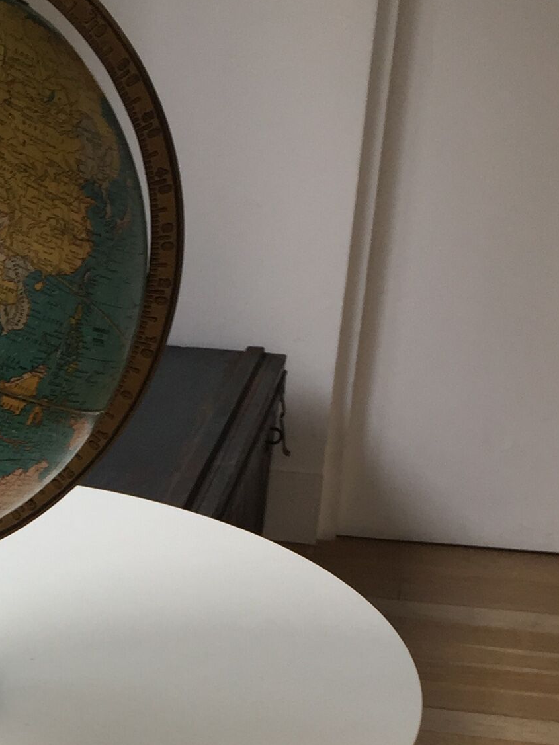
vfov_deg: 22.0
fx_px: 1809
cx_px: -94
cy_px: 816
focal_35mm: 84
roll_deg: -0.7
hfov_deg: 16.9
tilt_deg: -27.8
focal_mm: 4.15
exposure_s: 1/50
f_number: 2.2
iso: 32
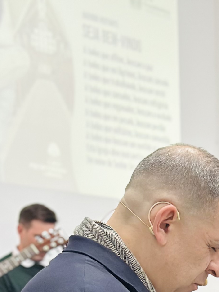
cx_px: 322
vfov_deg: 11.9
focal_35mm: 157
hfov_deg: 9.2
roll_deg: -0.8
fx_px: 1324
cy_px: 474
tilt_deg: -5.0
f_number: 1.78
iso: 400
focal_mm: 6.86
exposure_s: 1/60
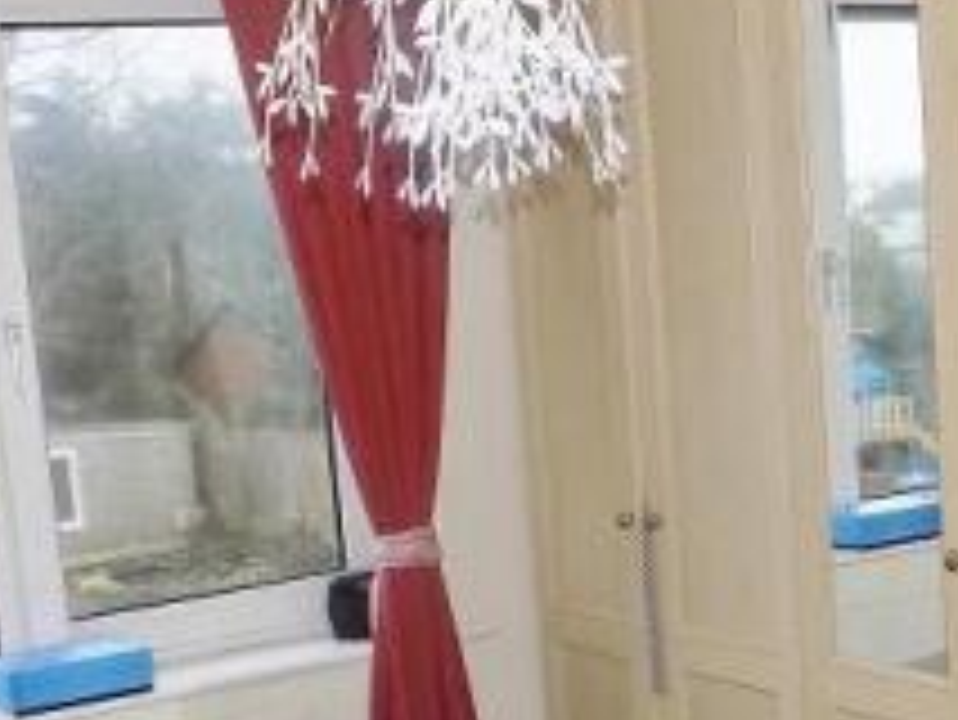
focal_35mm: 63
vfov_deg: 23.0
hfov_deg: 30.7
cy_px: 560
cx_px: 528
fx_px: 1745
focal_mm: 4
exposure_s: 1/30
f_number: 3.1
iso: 200
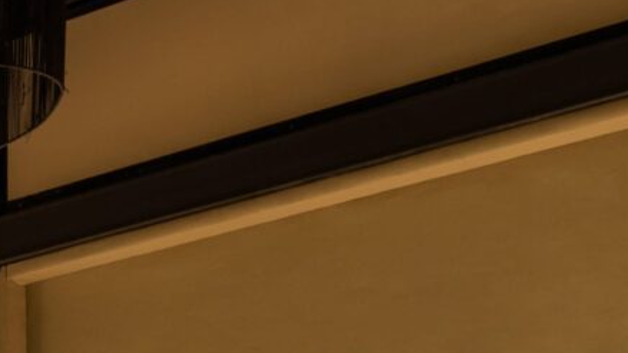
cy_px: 783
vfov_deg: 7.8
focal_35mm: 147
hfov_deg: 14.2
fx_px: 2447
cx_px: -113
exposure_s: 1/80
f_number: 16
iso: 200
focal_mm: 24
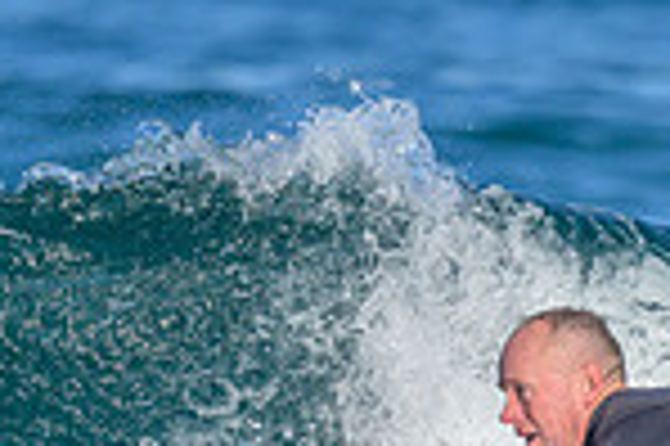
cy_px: 559
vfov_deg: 0.4
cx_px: 547
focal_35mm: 3677
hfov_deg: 0.6
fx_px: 68357
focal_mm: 800
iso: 250
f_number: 6.3
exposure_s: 1/2000
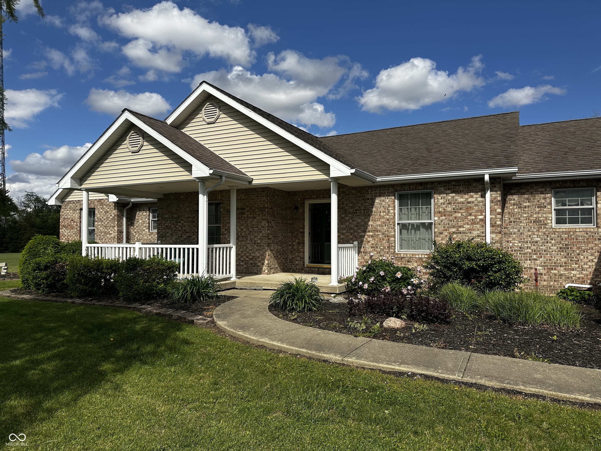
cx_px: 300
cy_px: 226
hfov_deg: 71.6
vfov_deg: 56.8
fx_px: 417
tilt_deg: +0.1
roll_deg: +0.2
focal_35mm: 24
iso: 80
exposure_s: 1/6211
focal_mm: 6.86
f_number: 1.78
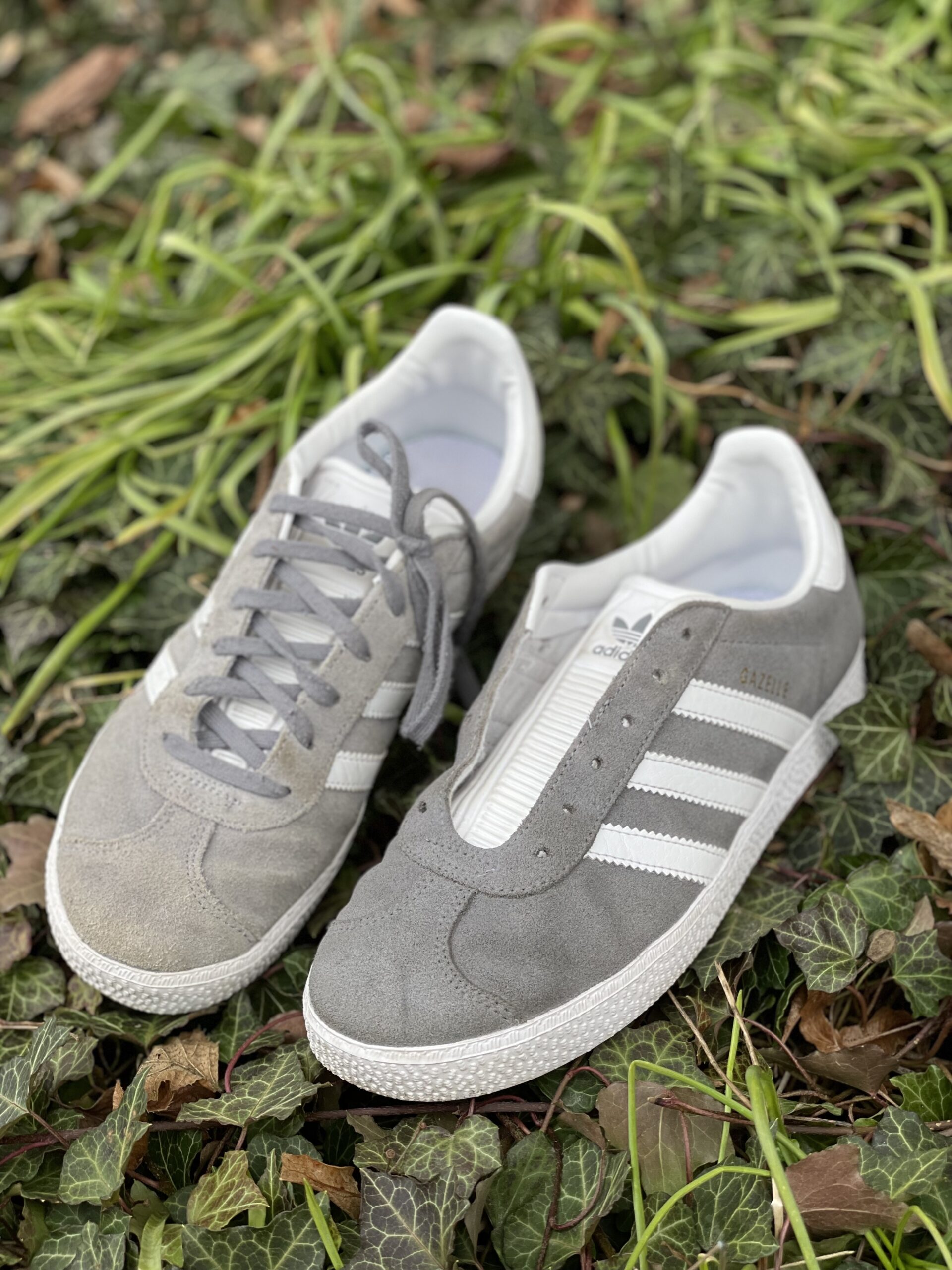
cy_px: 635
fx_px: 1907
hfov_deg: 28.0
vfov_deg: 36.8
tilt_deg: -45.8
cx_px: 476
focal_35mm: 52
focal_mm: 6
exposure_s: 1/268
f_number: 2
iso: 32
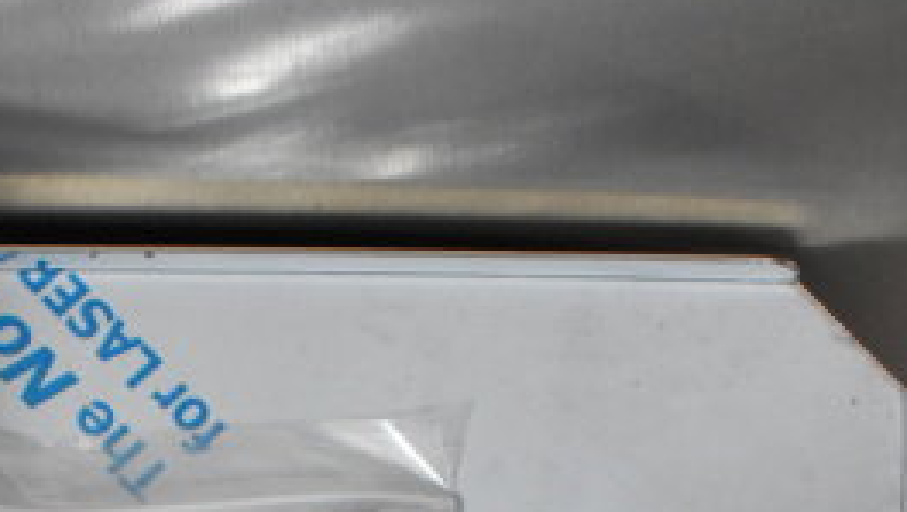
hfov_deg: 21.5
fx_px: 2359
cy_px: 919
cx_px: 199
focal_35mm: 98
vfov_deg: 11.5
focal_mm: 18
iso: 2500
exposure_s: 1/30
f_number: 3.5
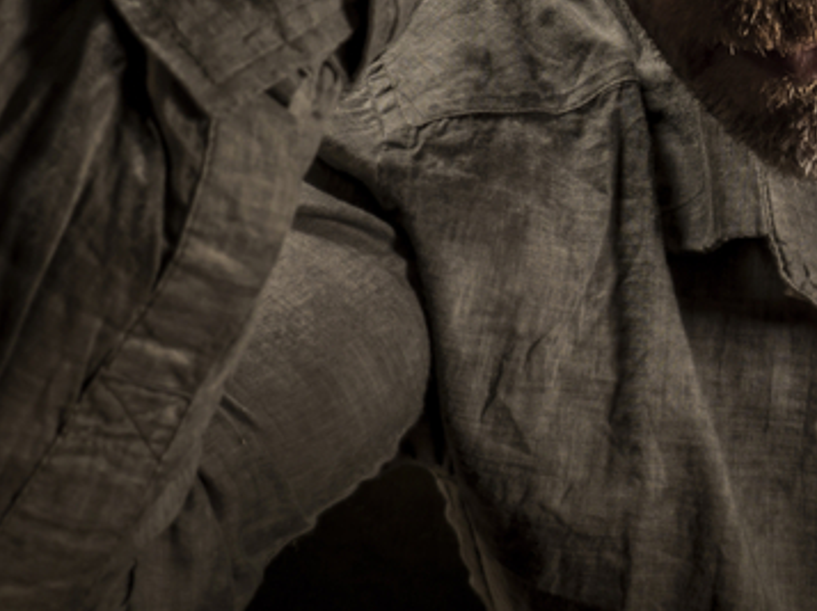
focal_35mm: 129
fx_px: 3042
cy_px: 43
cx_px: 1062
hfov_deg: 14.6
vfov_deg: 11.4
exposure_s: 1/80
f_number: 4.5
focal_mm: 23
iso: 200
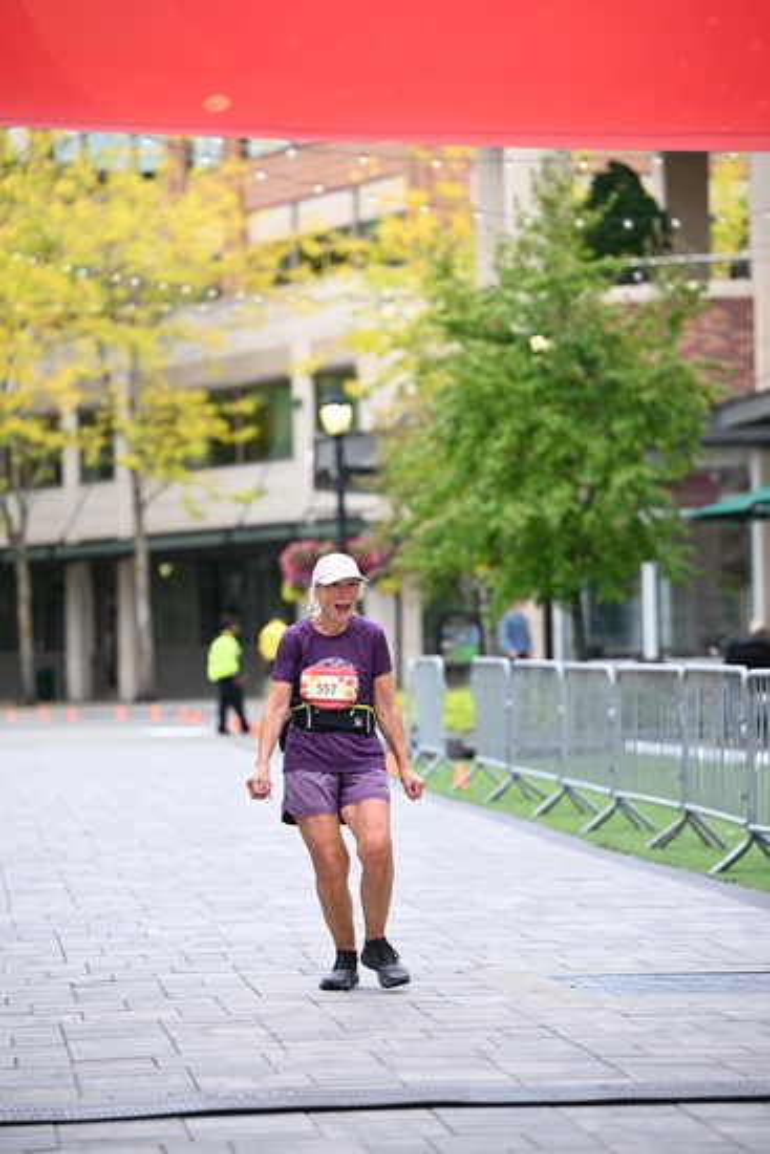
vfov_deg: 17.1
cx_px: 385
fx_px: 3847
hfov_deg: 11.4
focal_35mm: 120
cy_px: 577
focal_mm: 120
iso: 400
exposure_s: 1/1000
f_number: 2.8
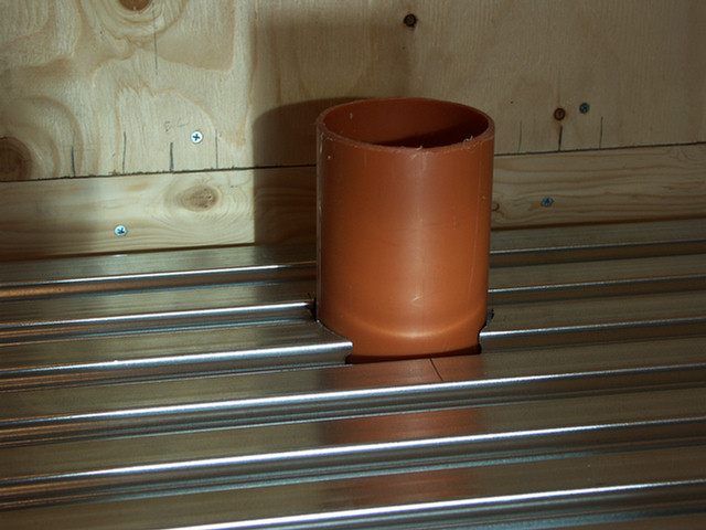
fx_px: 1509
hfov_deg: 26.3
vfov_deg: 19.9
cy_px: 265
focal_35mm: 74
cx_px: 353
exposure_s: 1/50
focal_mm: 18.3
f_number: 3.2
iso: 100
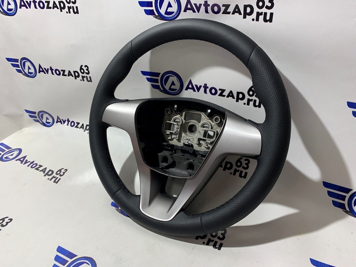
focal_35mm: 26
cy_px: 134
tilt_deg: -32.3
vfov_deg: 53.1
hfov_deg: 67.3
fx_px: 267
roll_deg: +3.2
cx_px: 178
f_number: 1.8
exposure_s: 1/100
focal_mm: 4.25
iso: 50
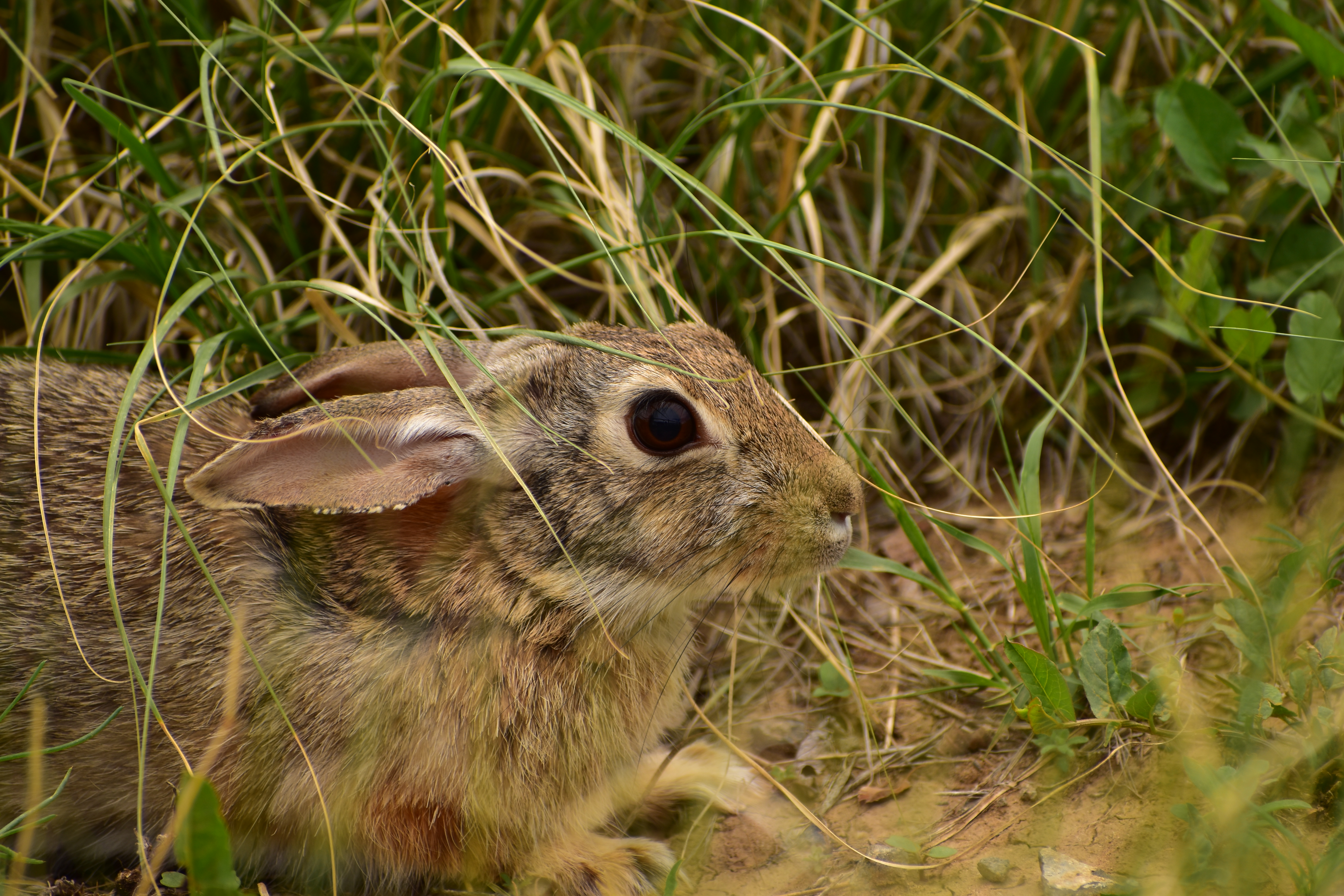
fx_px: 16799
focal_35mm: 450
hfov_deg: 4.6
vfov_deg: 3.1
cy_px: 448
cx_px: 672
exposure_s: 1/320
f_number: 6.3
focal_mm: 300
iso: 100
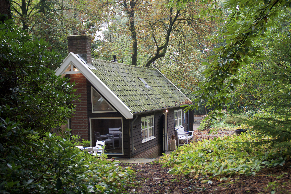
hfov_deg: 37.9
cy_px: 97
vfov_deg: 25.8
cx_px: 146
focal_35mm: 52
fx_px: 424
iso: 100
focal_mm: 35
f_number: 4.2
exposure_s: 1/25
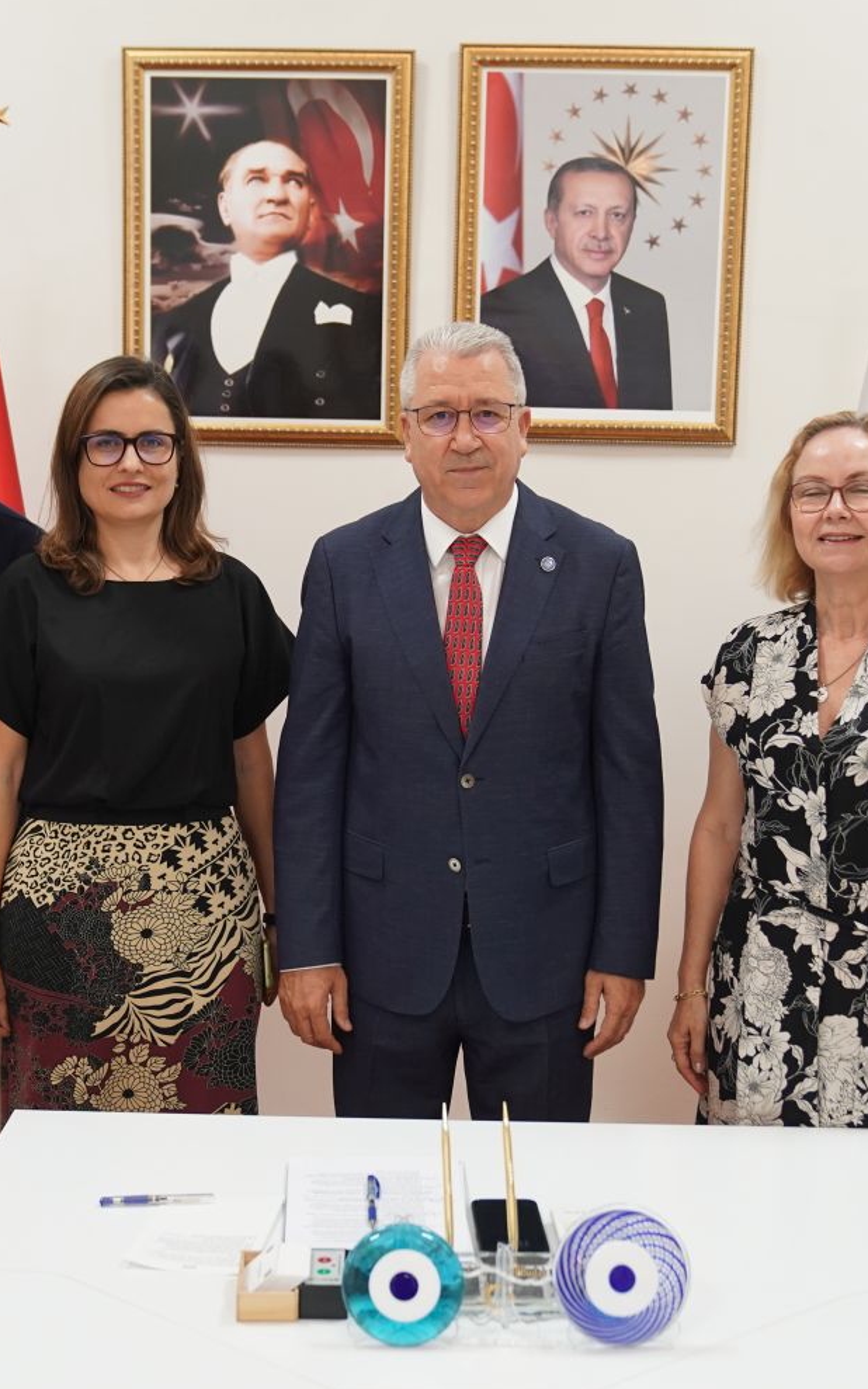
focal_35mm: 51
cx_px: 399
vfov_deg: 39.6
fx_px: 1931
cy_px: 692
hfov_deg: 25.3
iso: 1600
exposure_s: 1/125
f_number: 3.2
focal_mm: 33
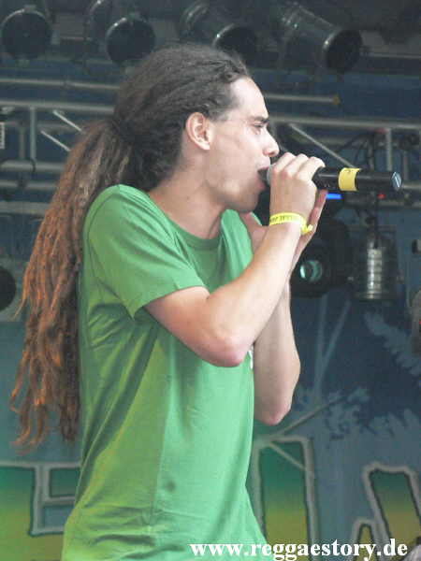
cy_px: 280
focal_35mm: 126
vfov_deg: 15.6
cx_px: 210
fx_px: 2043
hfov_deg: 11.8
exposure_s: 1/60
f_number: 3.2
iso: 400
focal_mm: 21.6
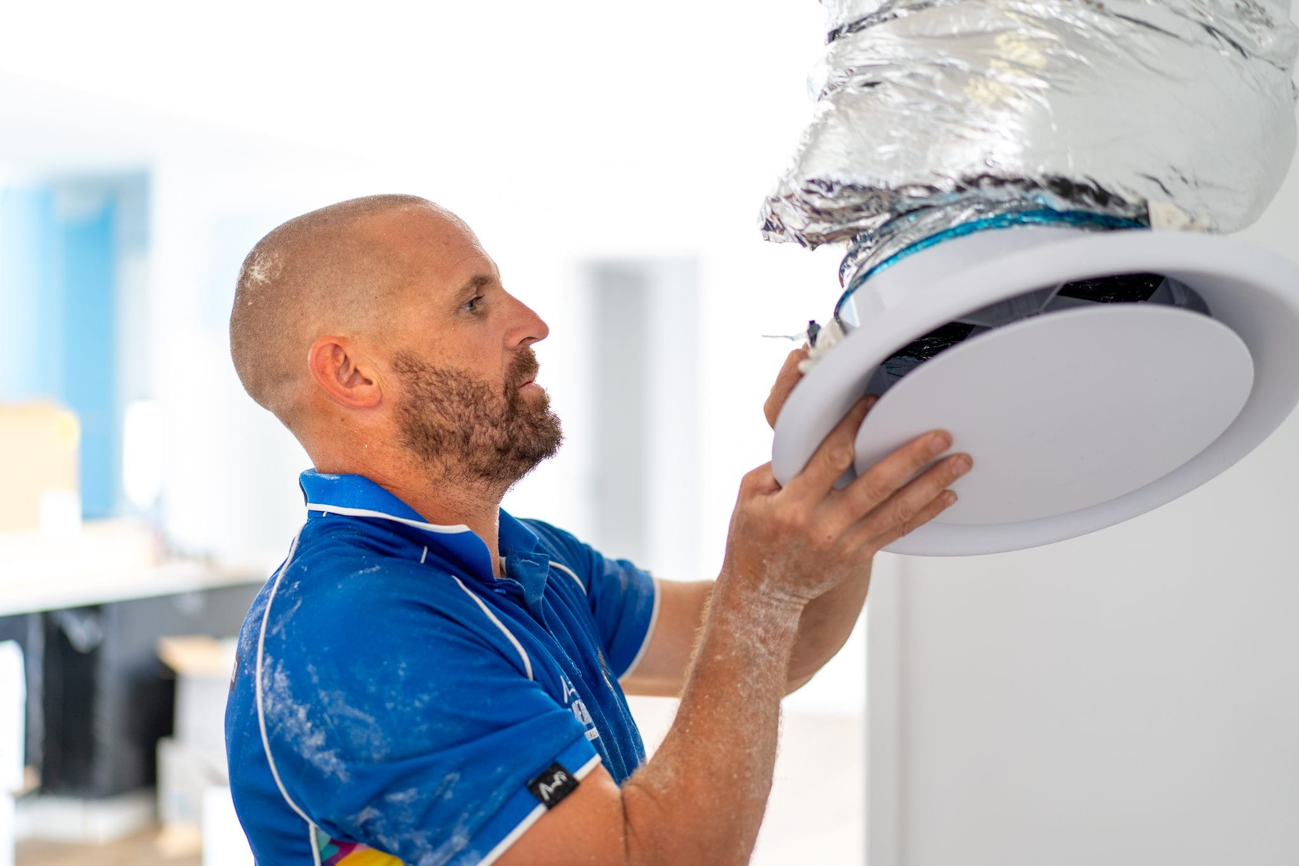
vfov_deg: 24.6
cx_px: 650
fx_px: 1984
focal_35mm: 55
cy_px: 433
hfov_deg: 36.2
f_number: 1.8
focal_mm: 55
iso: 320
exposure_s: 1/80
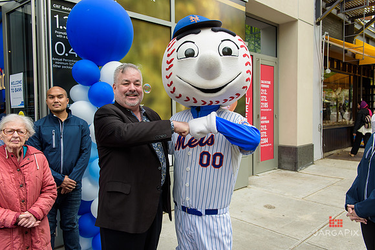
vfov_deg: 46.4
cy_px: 125
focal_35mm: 28
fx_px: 292
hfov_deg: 65.5
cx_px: 188
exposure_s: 1/250
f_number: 4
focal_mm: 28
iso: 200
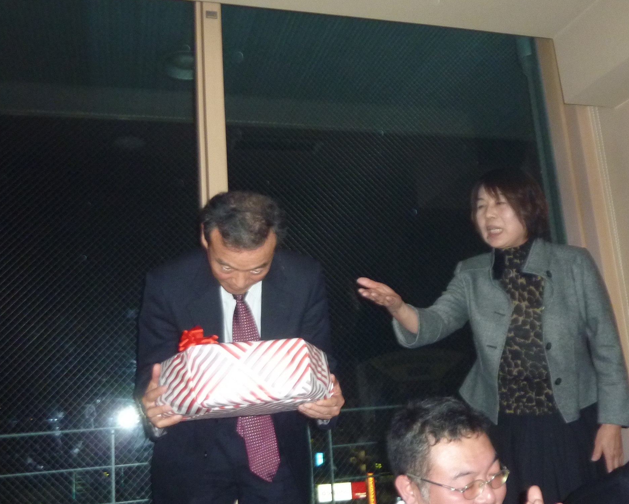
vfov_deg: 43.4
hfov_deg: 52.8
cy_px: 249
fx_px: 633
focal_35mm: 34
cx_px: 328
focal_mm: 4.1
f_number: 3.3
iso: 320
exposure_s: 1/30
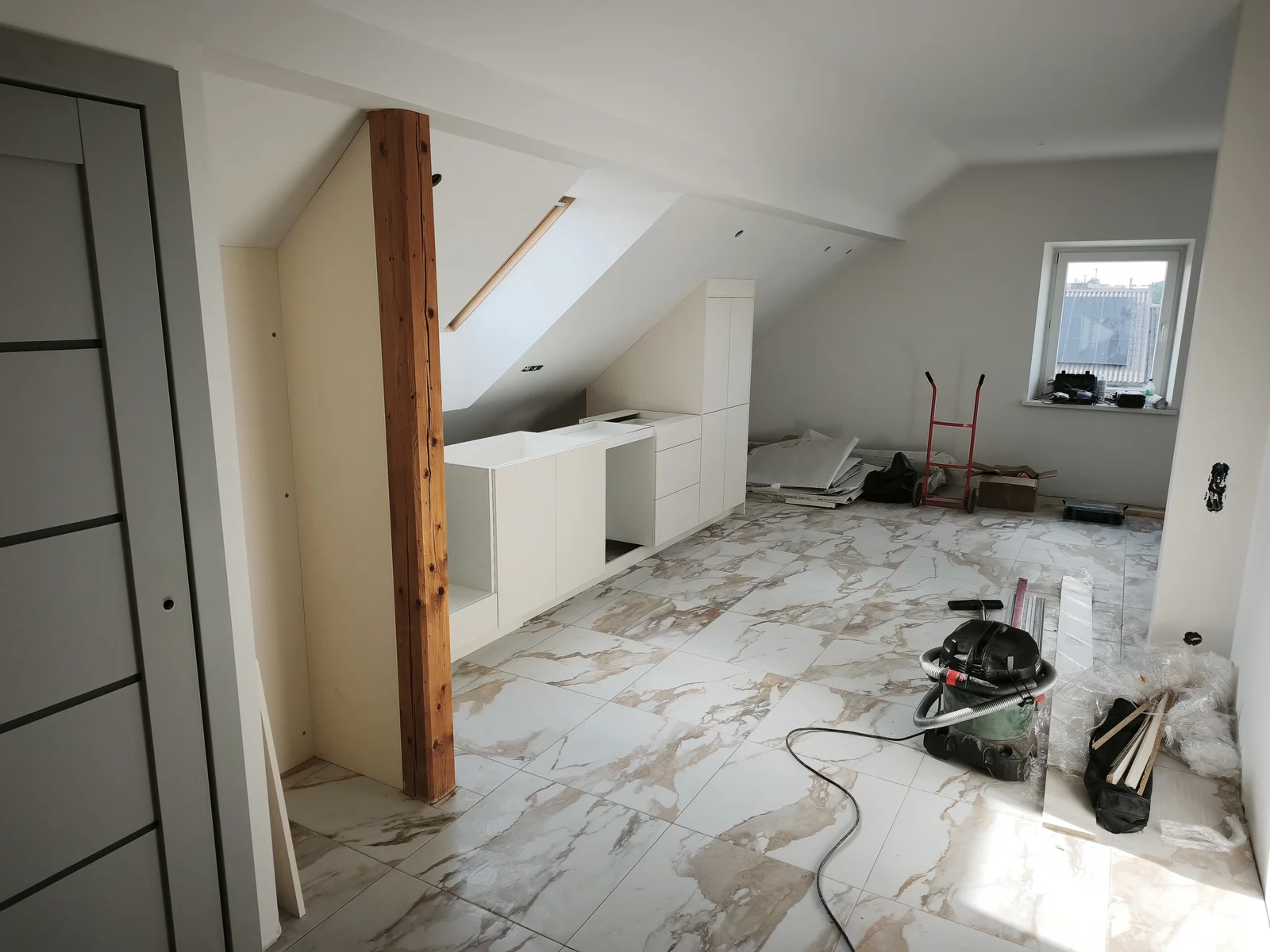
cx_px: 635
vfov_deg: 58.9
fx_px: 844
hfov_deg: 73.9
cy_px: 476
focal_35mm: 23
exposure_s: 1/319
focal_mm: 6.45
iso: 50
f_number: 1.62
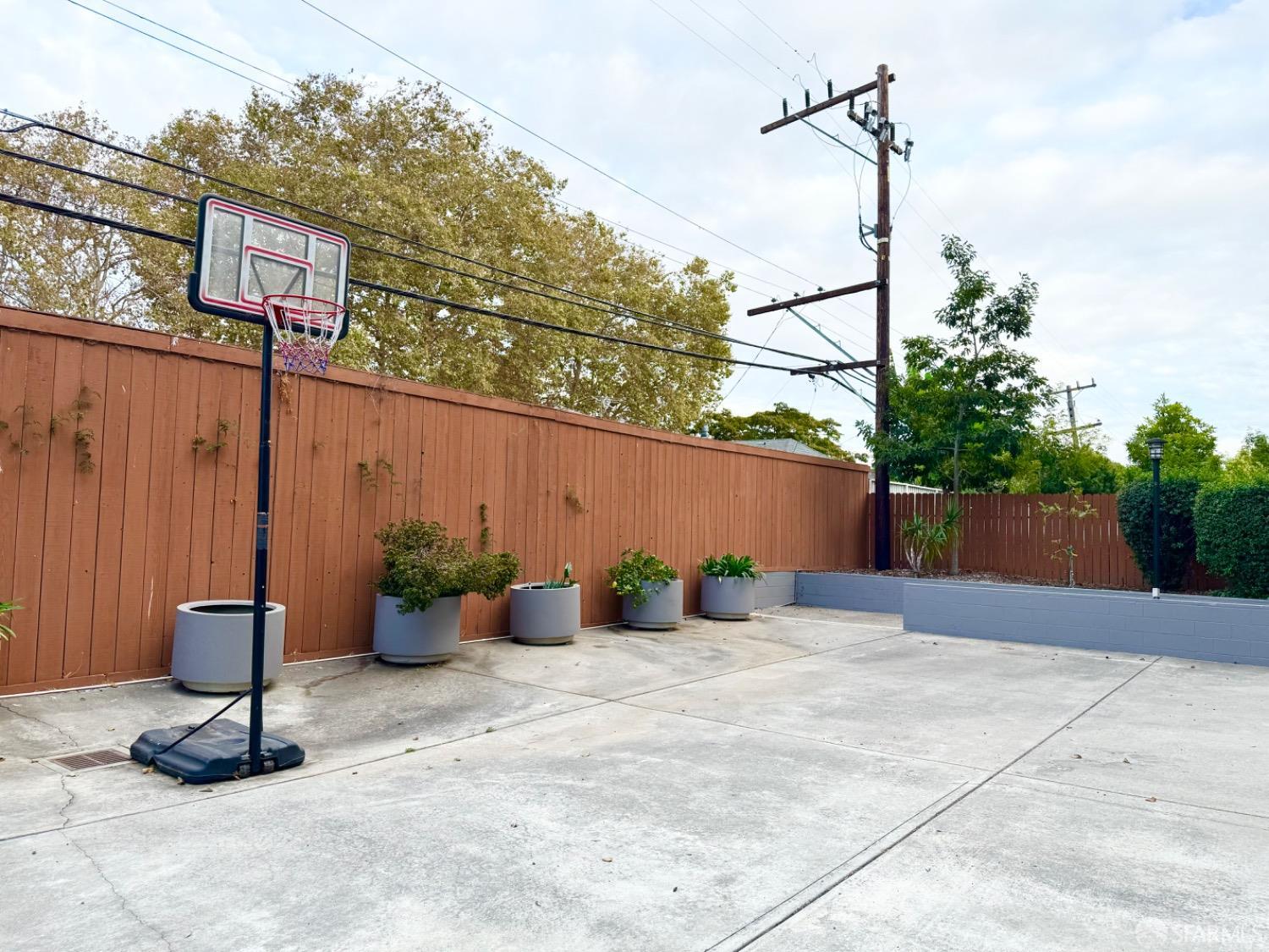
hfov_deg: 71.6
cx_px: 634
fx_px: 880
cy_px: 476
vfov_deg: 56.8
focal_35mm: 24
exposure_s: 1/1285
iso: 80
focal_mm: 6.76
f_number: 1.78
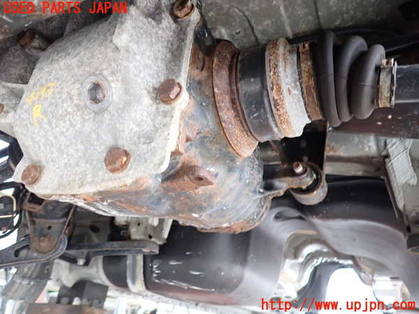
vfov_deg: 54.9
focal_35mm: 25
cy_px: 157
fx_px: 303
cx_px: 210
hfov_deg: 69.4
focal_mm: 4.5
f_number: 2
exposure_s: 1/30
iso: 400
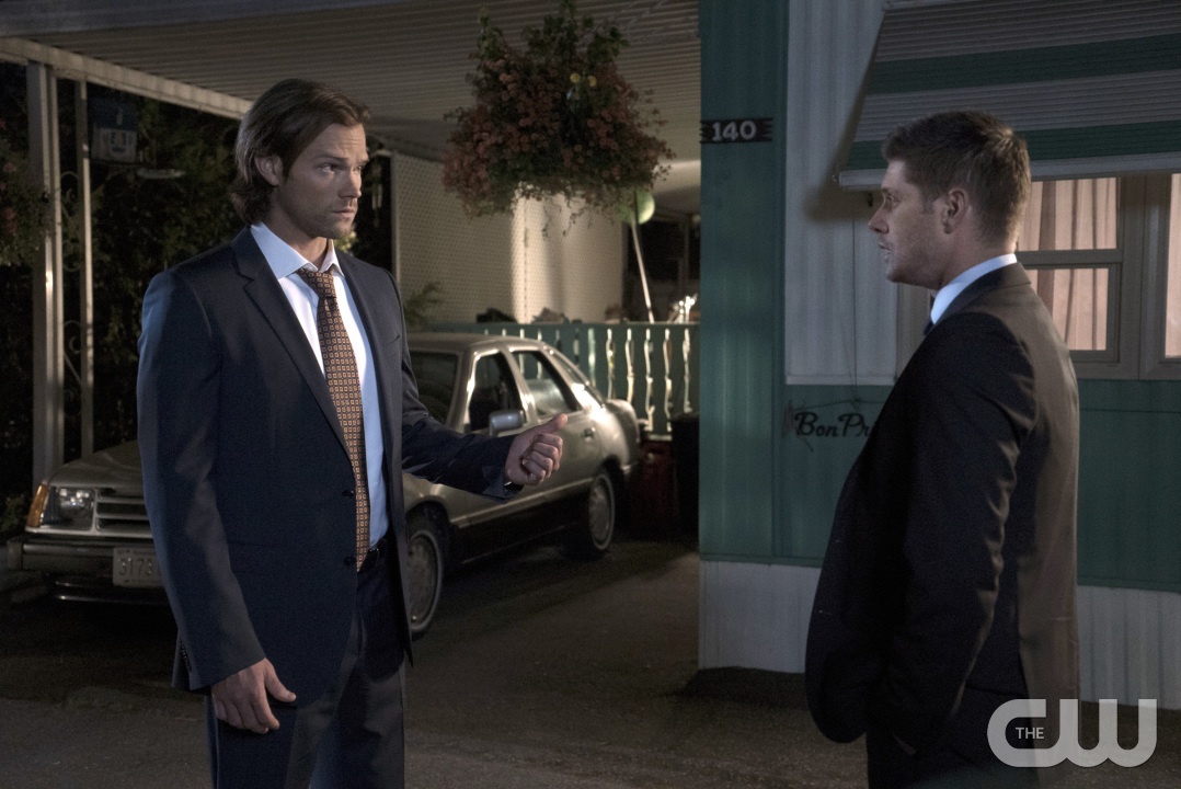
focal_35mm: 49
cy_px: 394
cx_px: 590
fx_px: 1608
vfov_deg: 27.6
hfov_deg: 40.3
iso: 6400
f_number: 4
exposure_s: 1/200
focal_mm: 49
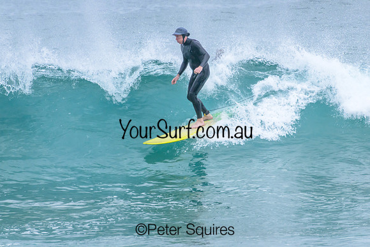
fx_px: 9252
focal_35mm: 900
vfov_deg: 1.5
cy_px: 124
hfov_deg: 2.3
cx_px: 185
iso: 3600
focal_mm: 900
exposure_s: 1/2000
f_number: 11
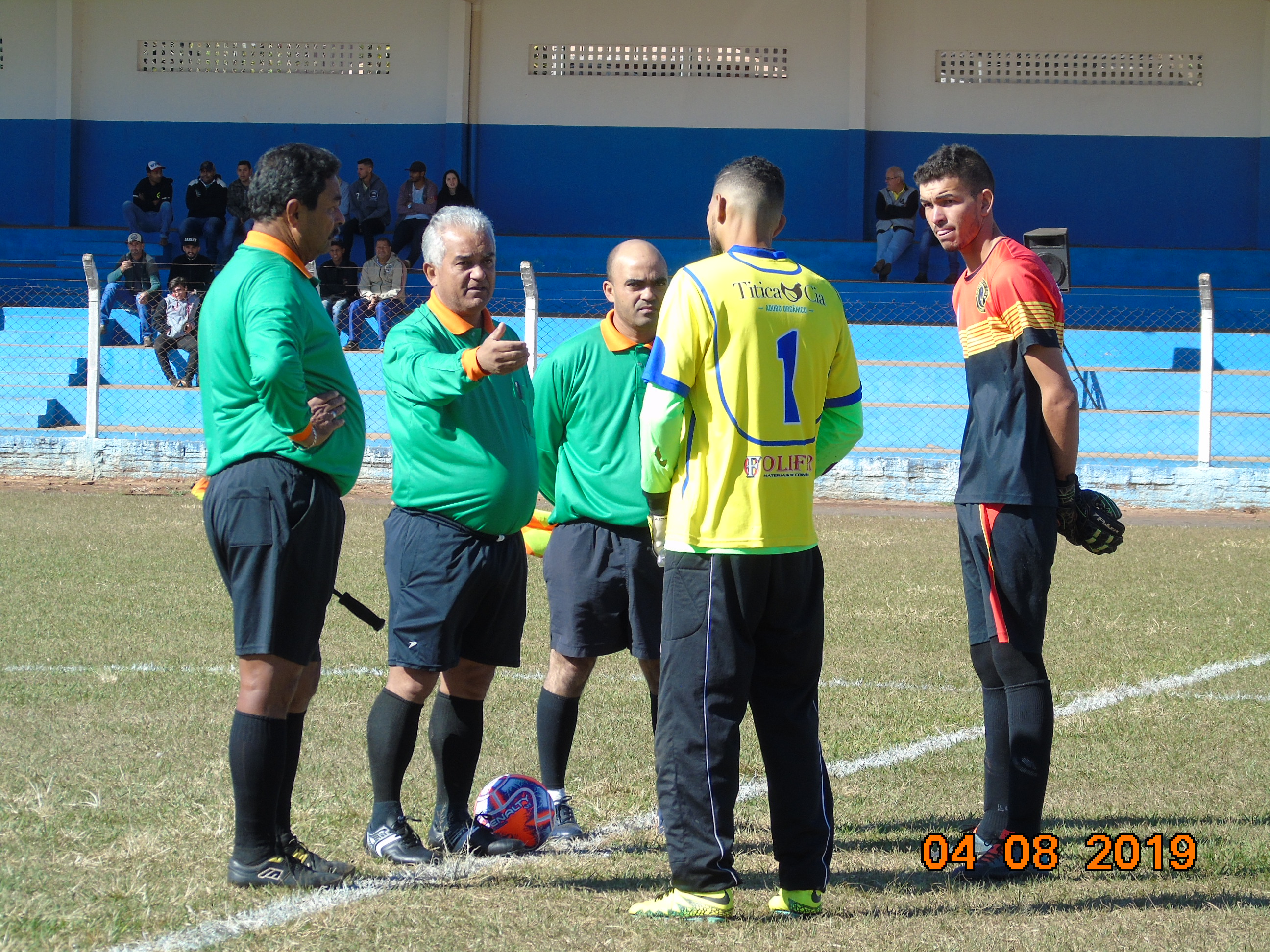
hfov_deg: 10.6
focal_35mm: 186
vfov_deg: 8.0
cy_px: 476
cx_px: 635
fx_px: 6824
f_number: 5
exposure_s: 1/250
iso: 80
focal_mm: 33
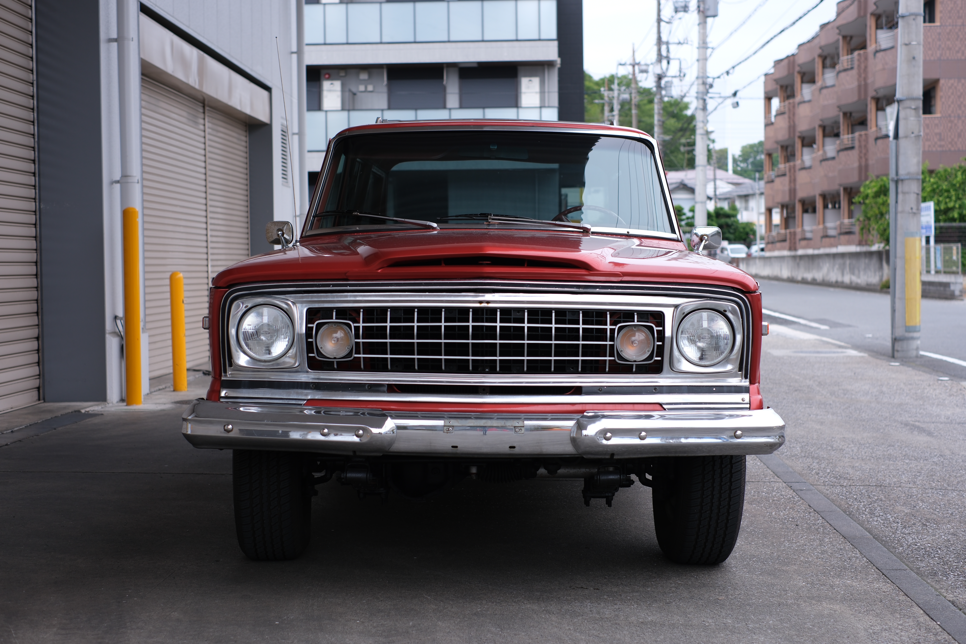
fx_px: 1422
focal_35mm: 53
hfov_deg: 37.5
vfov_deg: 25.5
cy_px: 322
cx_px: 483
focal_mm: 35
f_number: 3.2
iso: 125
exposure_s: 1/600
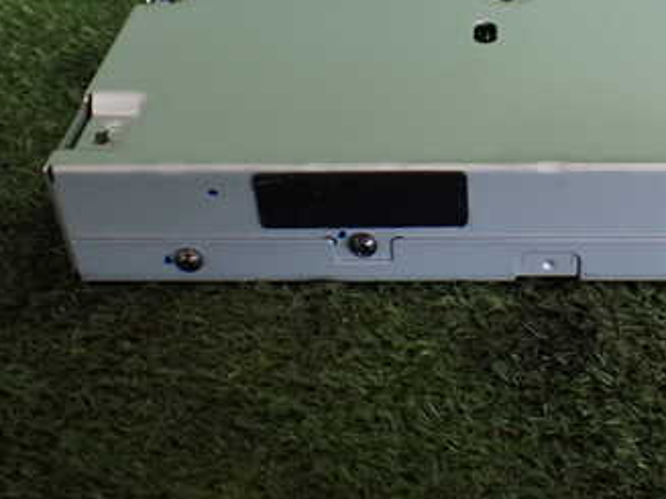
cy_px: 96
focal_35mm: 55
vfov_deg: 26.0
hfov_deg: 34.4
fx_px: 1058
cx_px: 481
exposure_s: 1/125
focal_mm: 5.4
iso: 250
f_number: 2.3
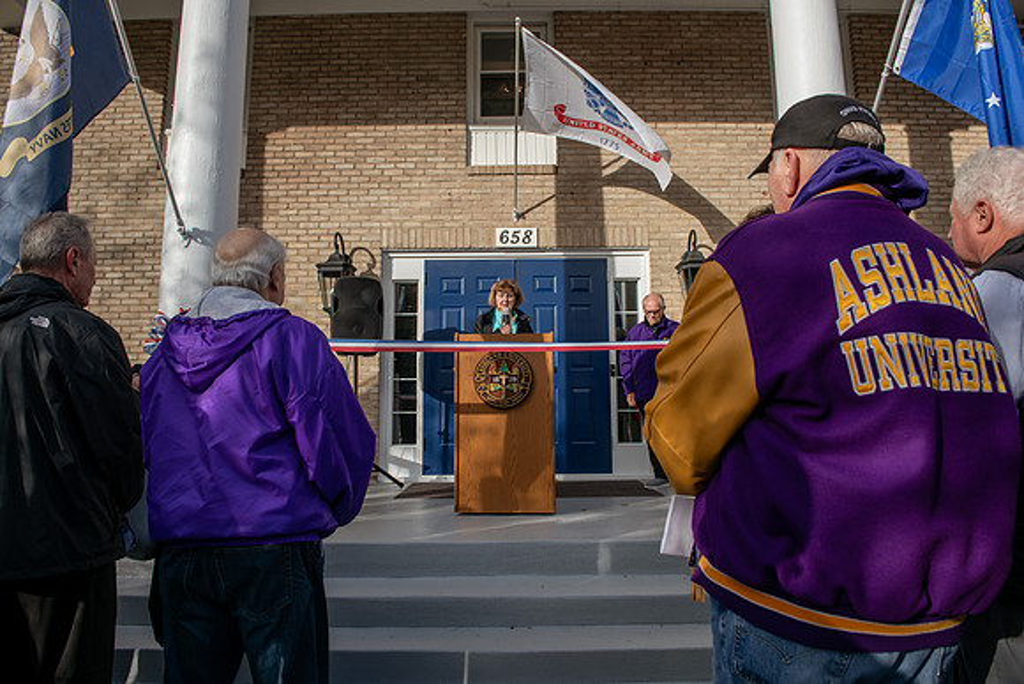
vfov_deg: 53.2
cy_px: 342
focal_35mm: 24
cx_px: 512
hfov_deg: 73.7
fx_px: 683
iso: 125
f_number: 5.6
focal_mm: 24
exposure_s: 1/500
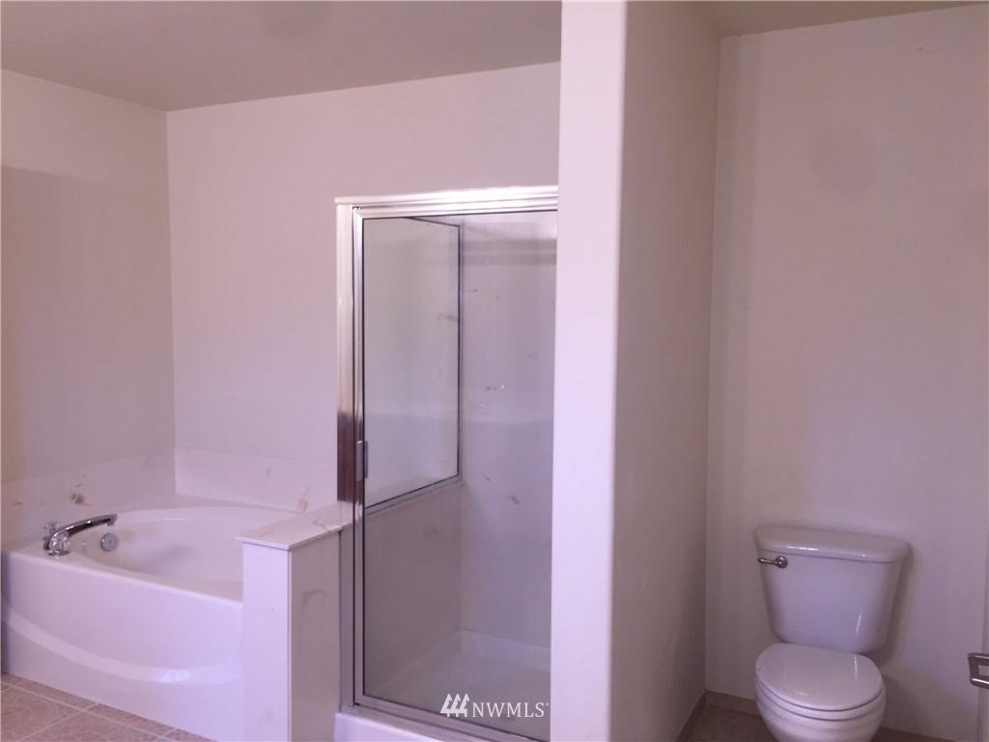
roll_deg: -0.5
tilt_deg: -3.8
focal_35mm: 29
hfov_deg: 61.7
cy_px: 371
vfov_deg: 48.2
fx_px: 829
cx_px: 494
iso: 40
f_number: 2.2
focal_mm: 4.15
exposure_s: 1/30
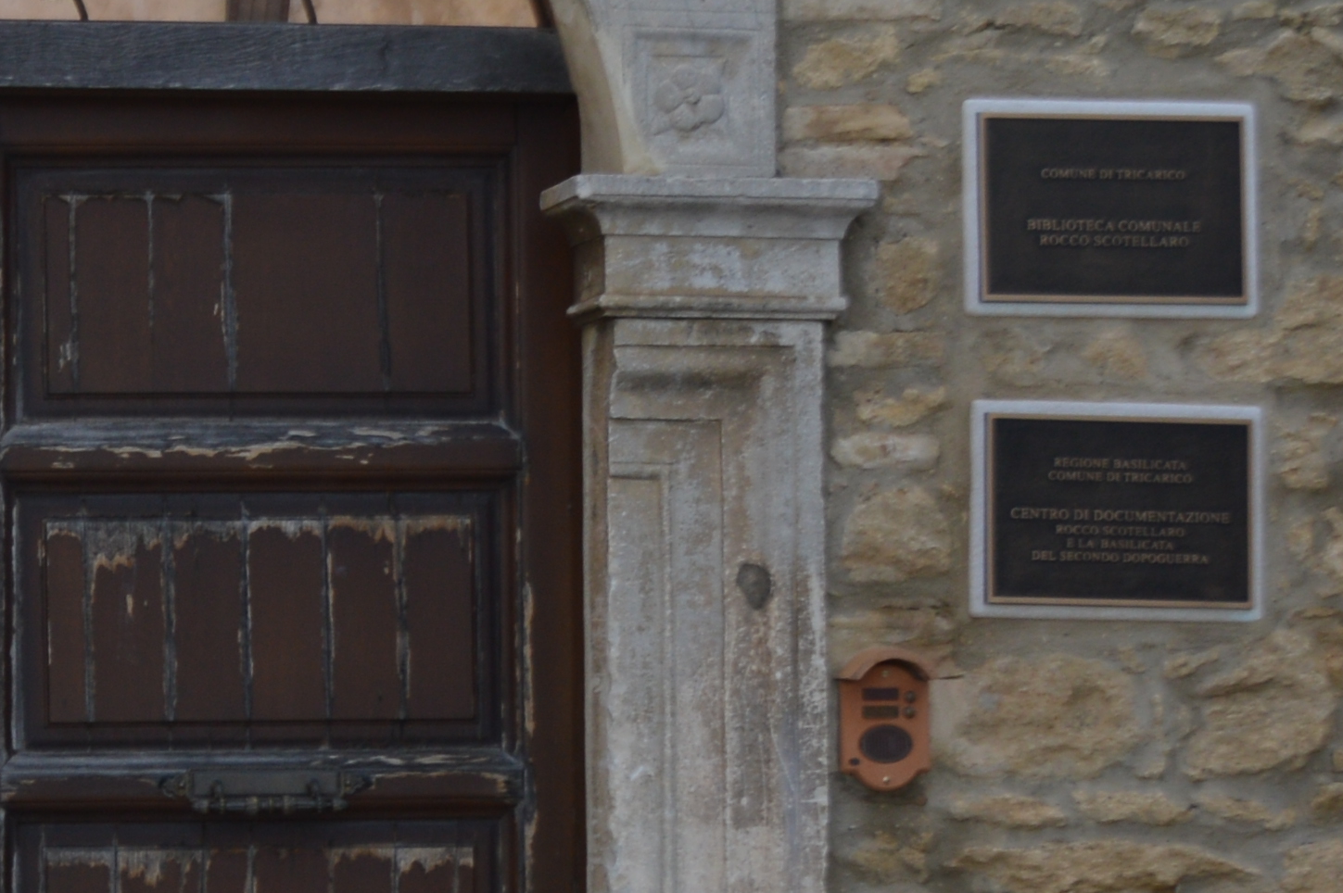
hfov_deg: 14.5
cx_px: -267
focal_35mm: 137
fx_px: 5107
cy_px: 532
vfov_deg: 10.0
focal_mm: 22
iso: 100
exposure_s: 1/160
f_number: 6.3
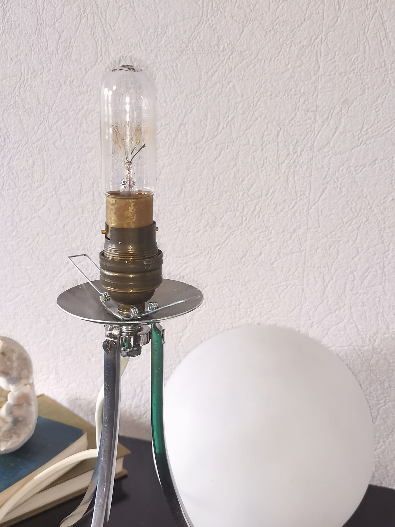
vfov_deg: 43.9
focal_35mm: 43
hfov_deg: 33.6
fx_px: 654
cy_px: 264
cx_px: 198
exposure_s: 1/50
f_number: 1.8
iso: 200
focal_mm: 5.58
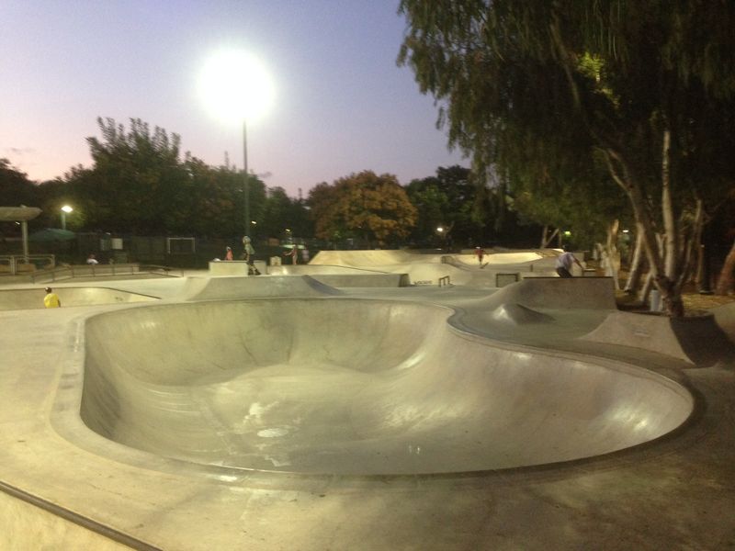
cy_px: 276
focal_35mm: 33
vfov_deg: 42.9
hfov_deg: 55.4
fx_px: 701
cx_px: 368
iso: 200
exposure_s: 1/20
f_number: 2.4
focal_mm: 4.12
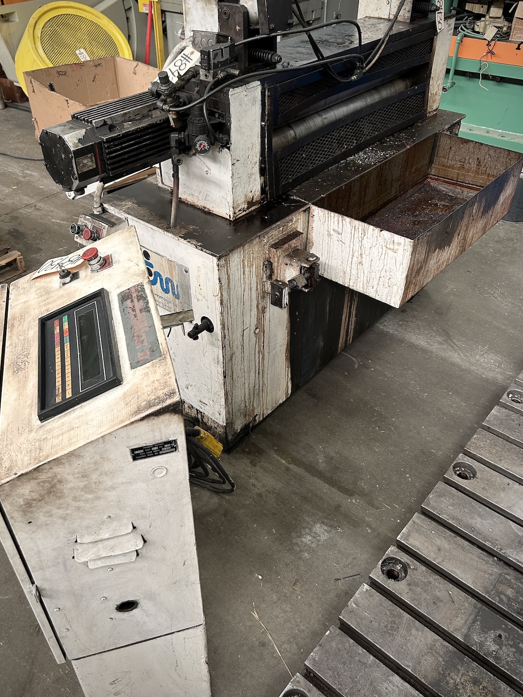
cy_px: 330
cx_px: 243
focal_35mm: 29
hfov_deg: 48.2
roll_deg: +1.4
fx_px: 584
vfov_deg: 61.6
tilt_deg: -37.9
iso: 100
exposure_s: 1/60
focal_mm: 5.7
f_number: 1.5
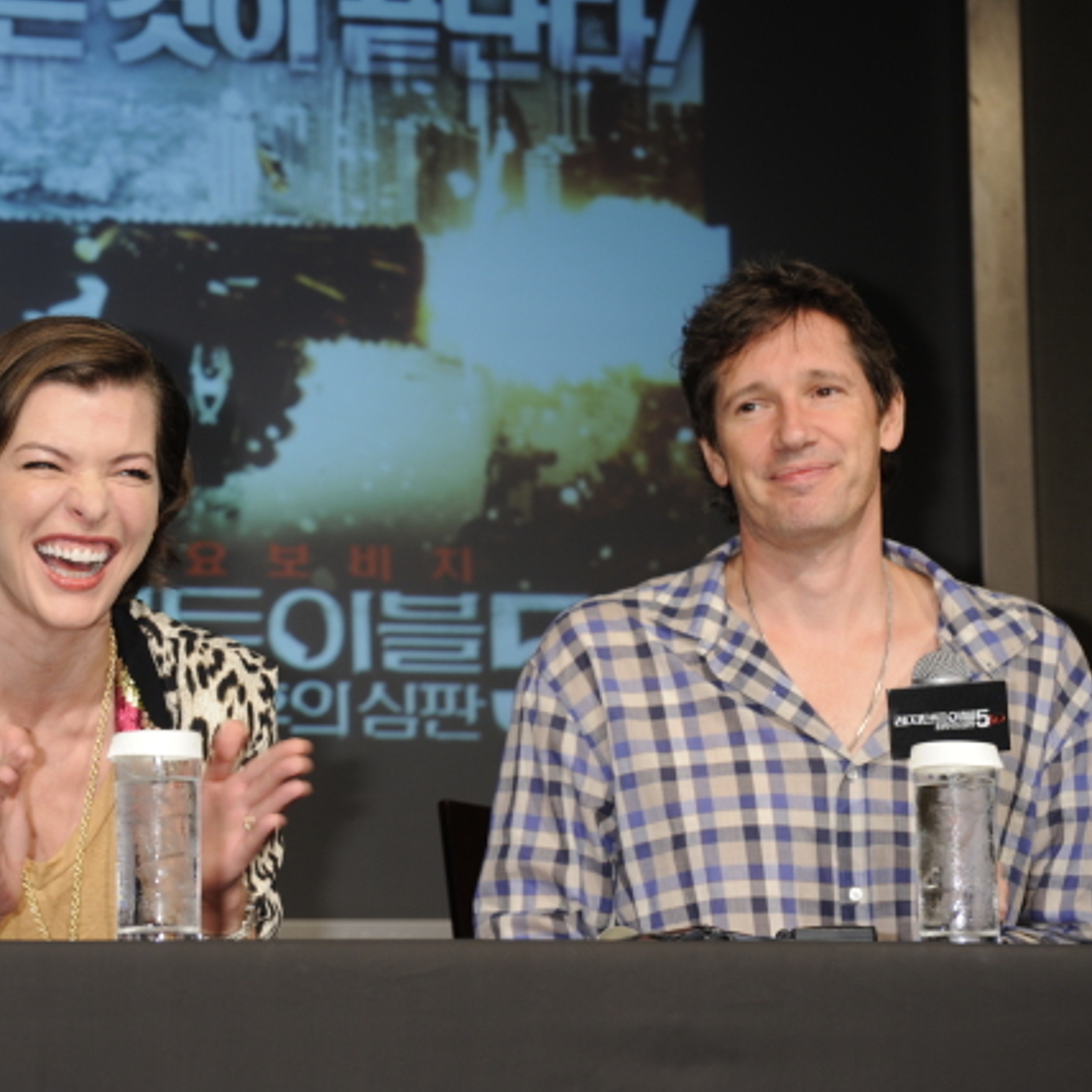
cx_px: 452
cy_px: 543
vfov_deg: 13.5
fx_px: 4604
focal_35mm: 129
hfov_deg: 13.5
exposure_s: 1/100
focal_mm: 100
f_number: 7.1
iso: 800
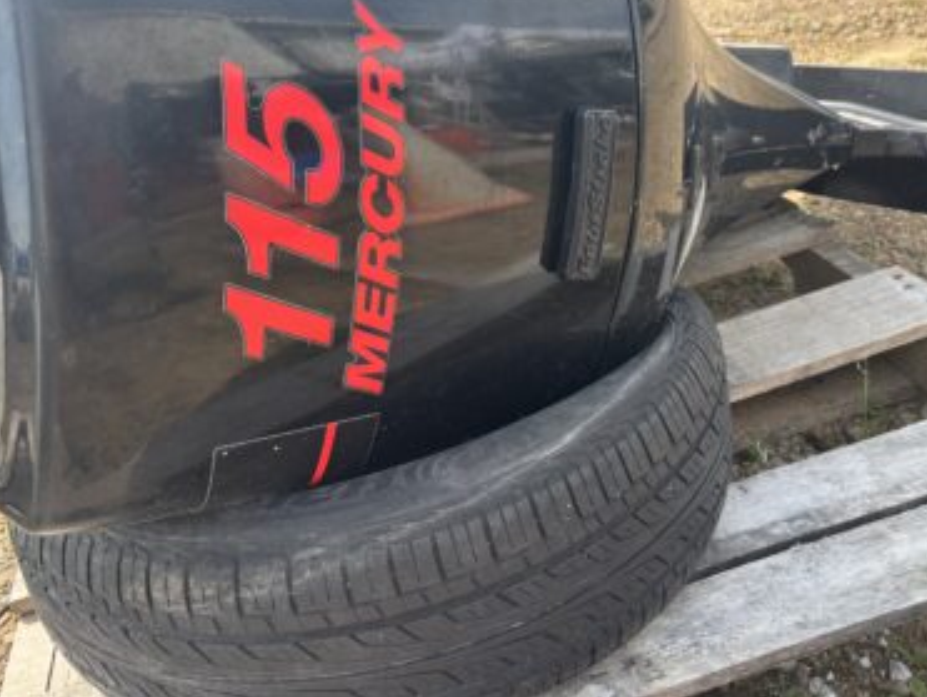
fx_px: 938
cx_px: 452
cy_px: 251
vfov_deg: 40.4
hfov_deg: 52.6
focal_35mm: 35
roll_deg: +10.1
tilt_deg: -28.6
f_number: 1.6
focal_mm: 5.96
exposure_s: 1/550
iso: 50
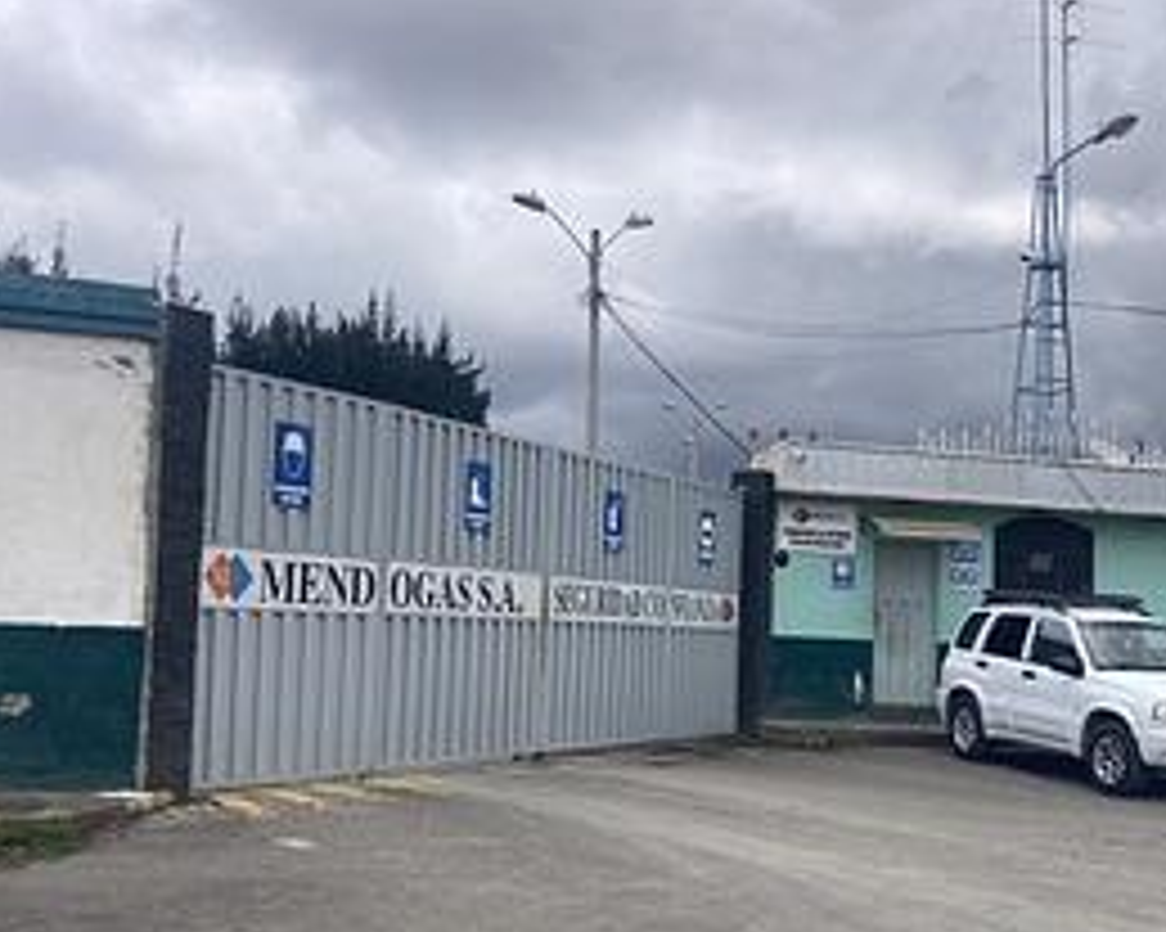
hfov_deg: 41.1
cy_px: 549
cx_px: 646
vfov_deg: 33.3
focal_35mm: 45
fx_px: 1552
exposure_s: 1/3003
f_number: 1.8
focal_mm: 3.99
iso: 20
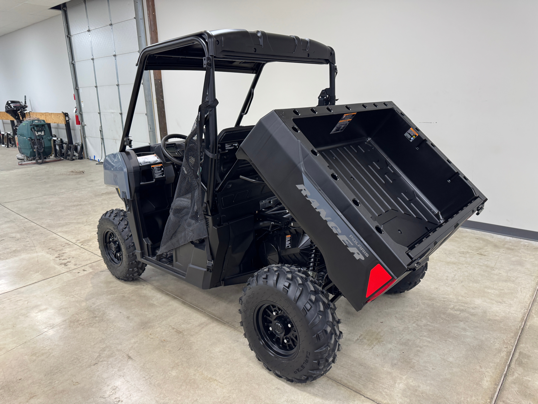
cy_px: 202
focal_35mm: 24
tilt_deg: -14.9
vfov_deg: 56.8
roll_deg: +2.0
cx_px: 269
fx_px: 373
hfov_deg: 71.6
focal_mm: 6.76
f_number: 1.78
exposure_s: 1/60
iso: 200
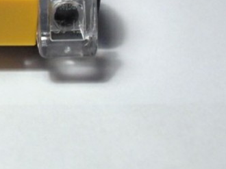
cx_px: -16
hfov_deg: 18.8
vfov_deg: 14.2
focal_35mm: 101
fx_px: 659
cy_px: -28
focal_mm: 6.61
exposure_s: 1/60
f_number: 3.9
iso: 80
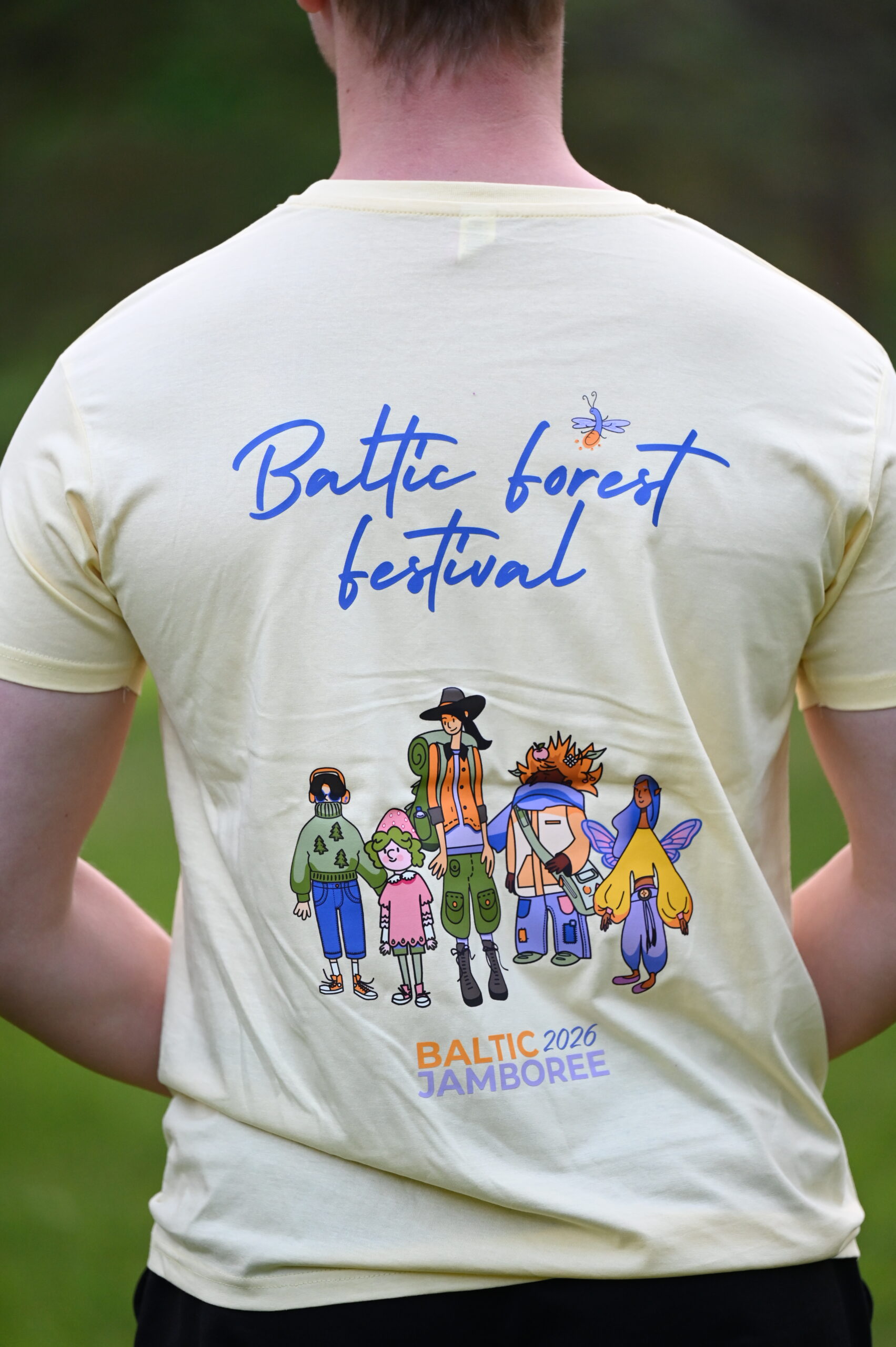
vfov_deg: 11.1
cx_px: 448
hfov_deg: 7.4
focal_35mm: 185
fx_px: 6916
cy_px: 674
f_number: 2.8
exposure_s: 1/800
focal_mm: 185
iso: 2000
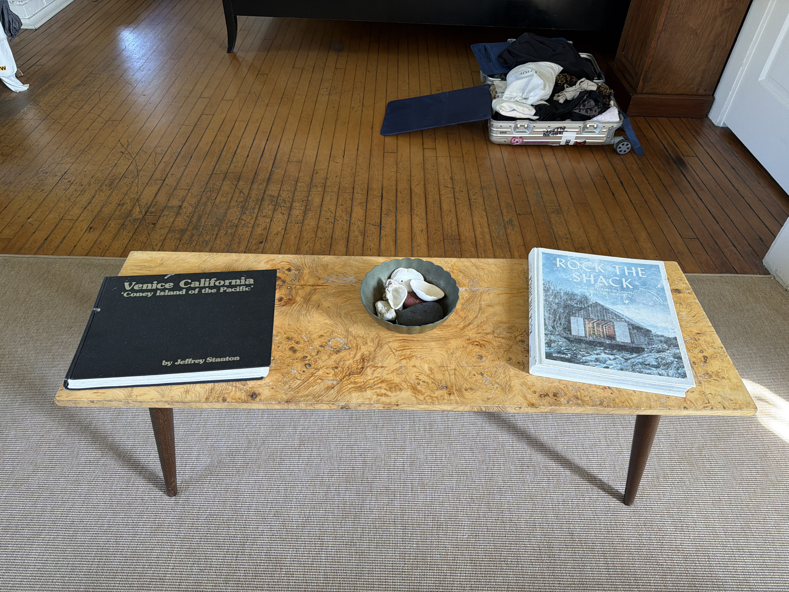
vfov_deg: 56.8
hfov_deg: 71.6
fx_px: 547
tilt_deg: -43.6
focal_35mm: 24
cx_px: 394
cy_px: 296
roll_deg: -1.5
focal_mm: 6.76
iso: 200
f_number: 1.78
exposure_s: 1/95
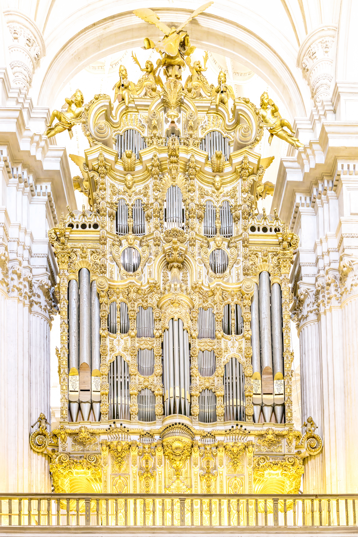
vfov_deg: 50.7
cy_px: 268
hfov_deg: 35.1
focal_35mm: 38
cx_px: 179
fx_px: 567
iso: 1250
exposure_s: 1/25
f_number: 6.3
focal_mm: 38
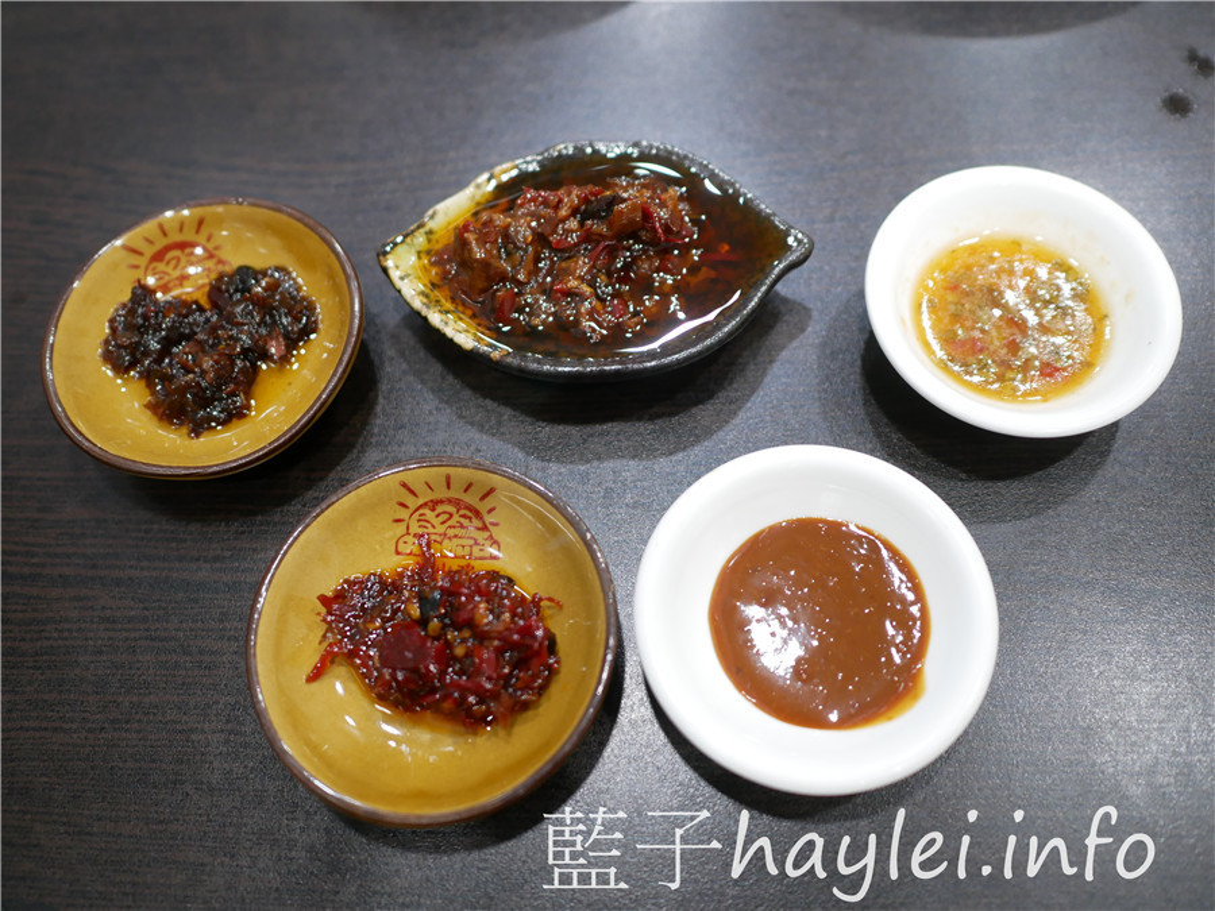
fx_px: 1053
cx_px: 608
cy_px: 456
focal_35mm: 30
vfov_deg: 46.8
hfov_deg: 60.0
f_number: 1.7
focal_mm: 15
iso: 640
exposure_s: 1/60
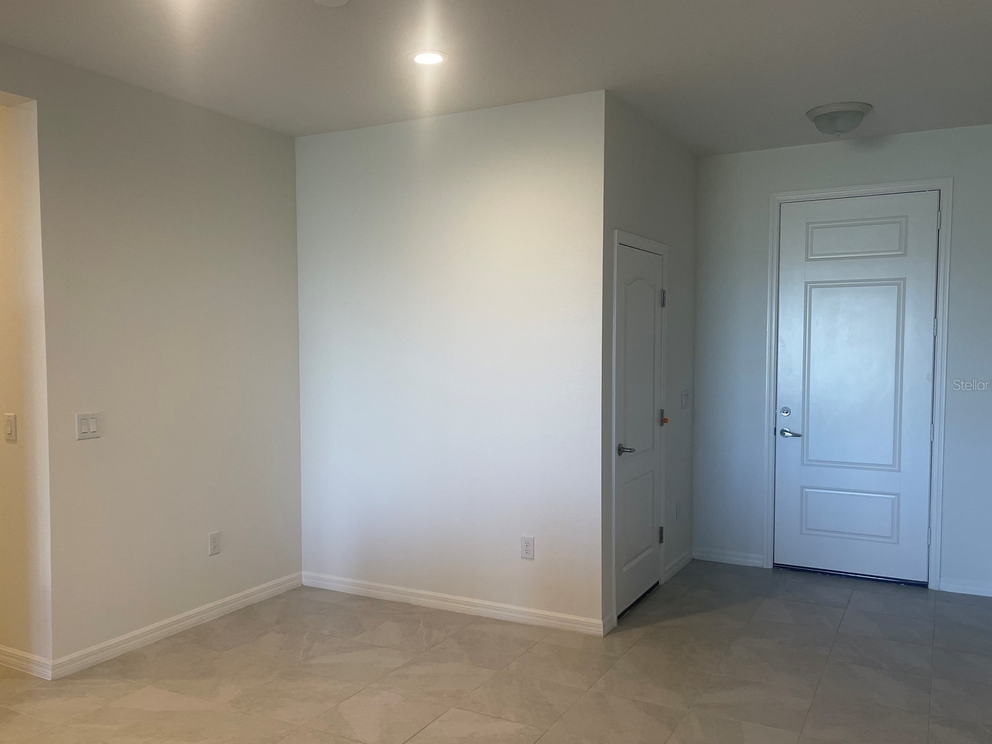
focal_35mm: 29
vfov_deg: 48.2
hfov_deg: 61.6
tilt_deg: -4.1
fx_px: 831
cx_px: 465
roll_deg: -0.6
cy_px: 384
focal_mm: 5.1
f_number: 1.6
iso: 100
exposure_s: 1/120
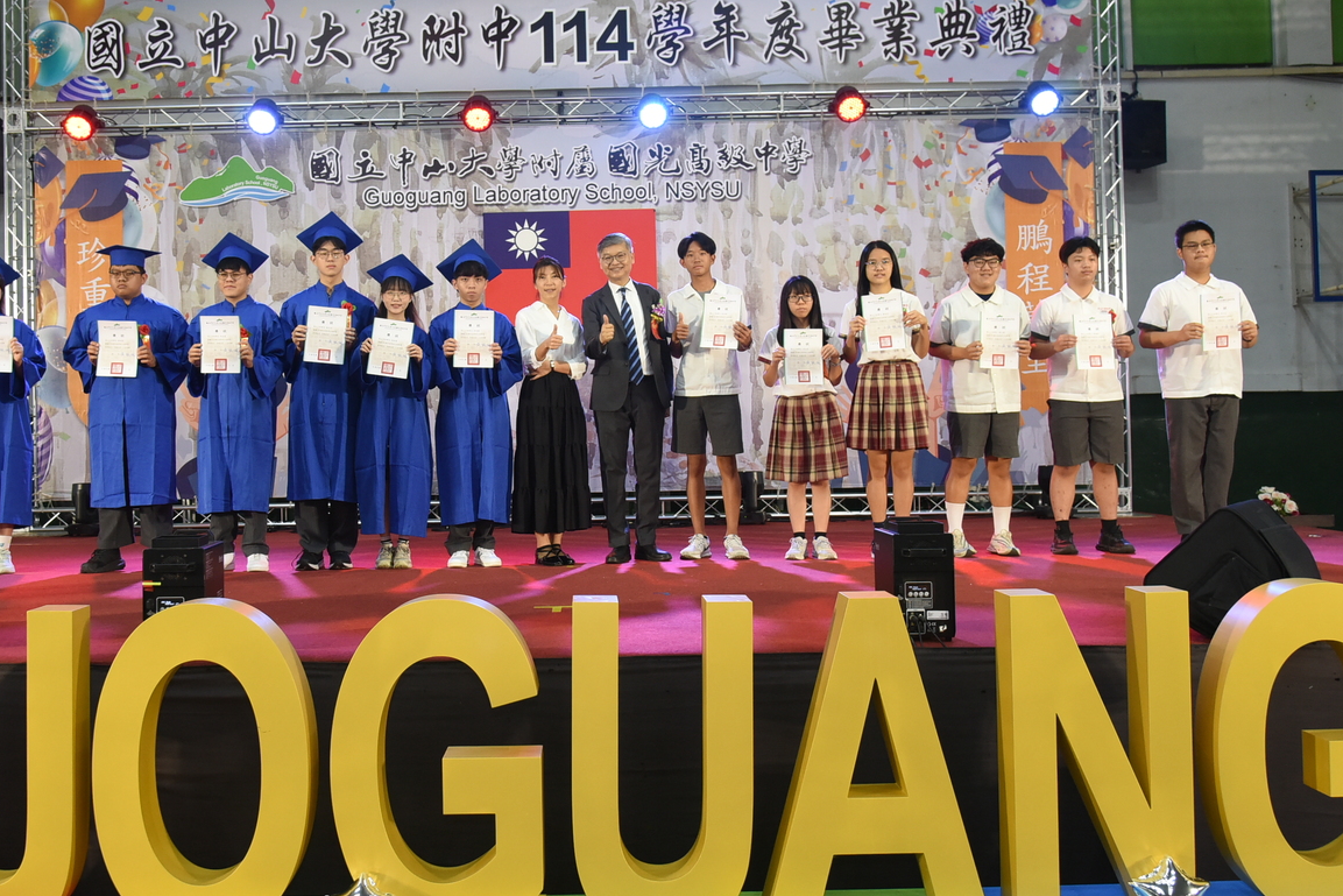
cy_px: 381
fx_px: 1268
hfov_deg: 55.5
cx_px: 563
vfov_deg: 38.8
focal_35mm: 34
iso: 1600
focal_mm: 24
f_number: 5.6
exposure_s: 1/100
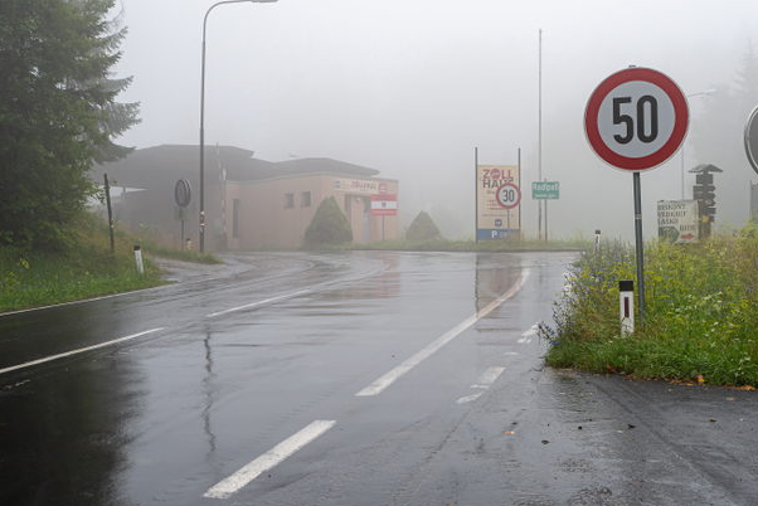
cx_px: 380
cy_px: 257
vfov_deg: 26.5
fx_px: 1074
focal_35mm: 51
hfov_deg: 38.9
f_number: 5.6
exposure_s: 1/100
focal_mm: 32
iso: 100
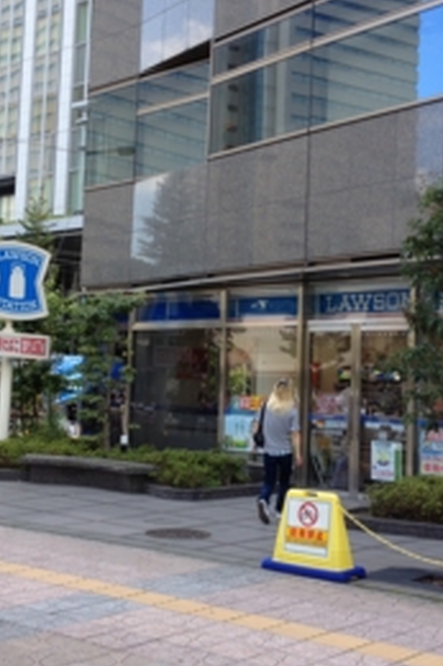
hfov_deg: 24.2
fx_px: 1035
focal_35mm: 56
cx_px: 200
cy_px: 307
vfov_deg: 35.6
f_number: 2.4
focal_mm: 4.28
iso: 50
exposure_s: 1/177
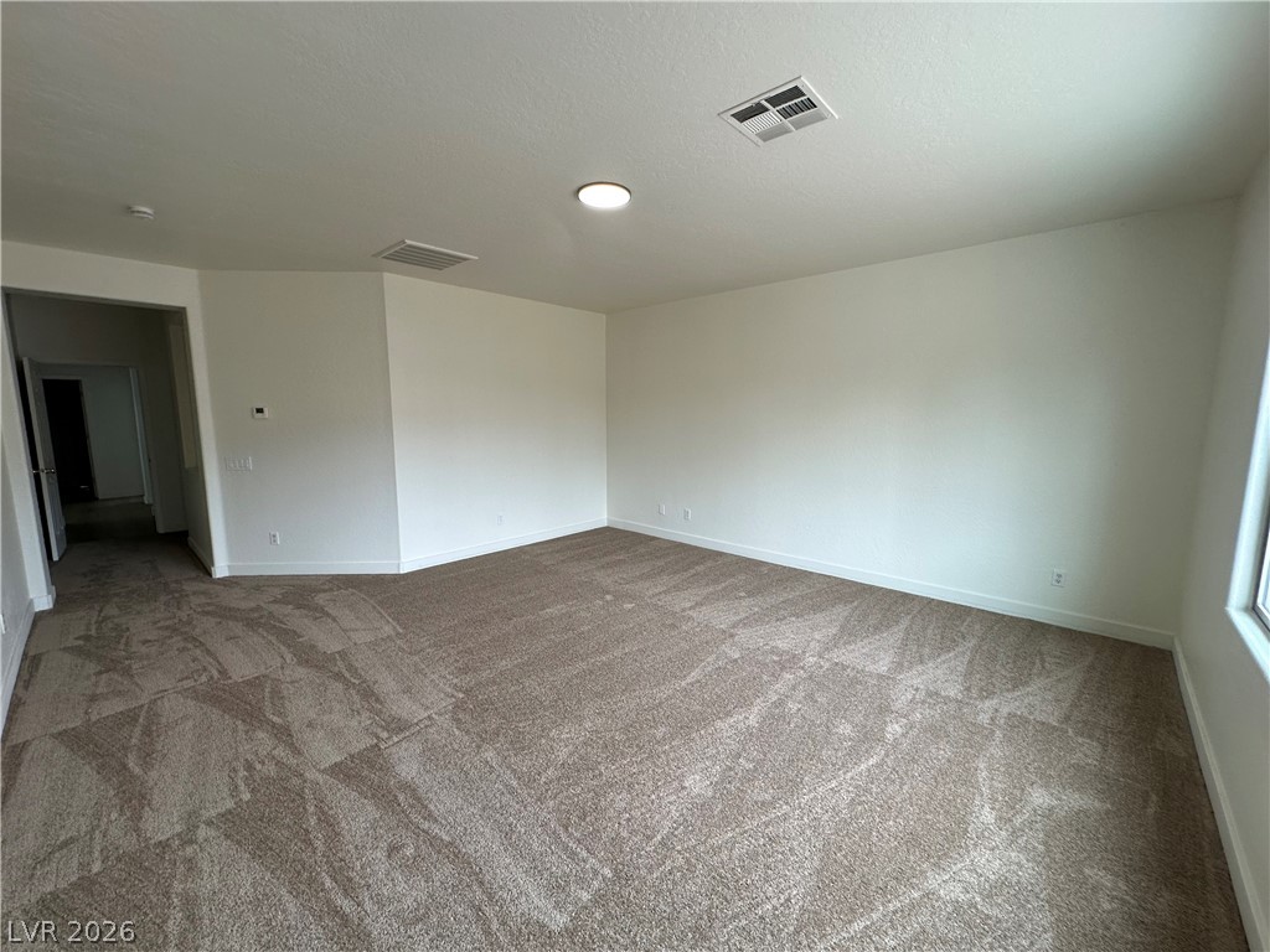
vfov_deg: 85.7
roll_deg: +0.2
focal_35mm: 14
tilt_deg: -7.5
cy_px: 476
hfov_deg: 102.1
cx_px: 635
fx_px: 514
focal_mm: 2.22
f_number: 2.2
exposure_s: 1/120
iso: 80
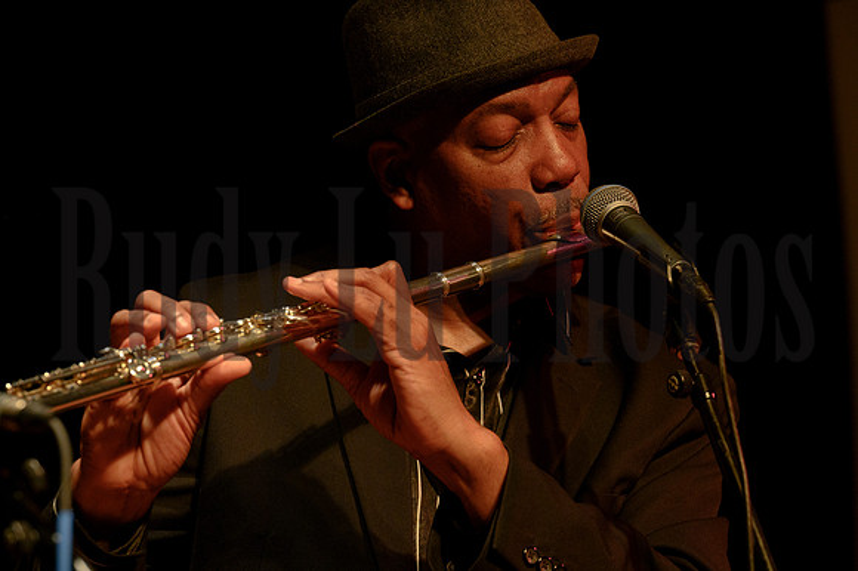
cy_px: 290
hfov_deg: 13.9
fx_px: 3509
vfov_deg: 9.3
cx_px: 436
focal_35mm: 147
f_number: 5.6
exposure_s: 1/60
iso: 6400
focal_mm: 145
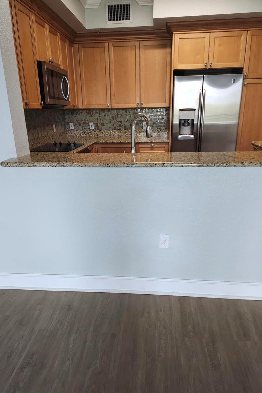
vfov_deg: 73.8
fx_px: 262
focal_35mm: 24
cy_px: 196
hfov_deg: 53.1
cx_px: 133
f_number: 1.8
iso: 160
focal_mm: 5.54
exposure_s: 1/50
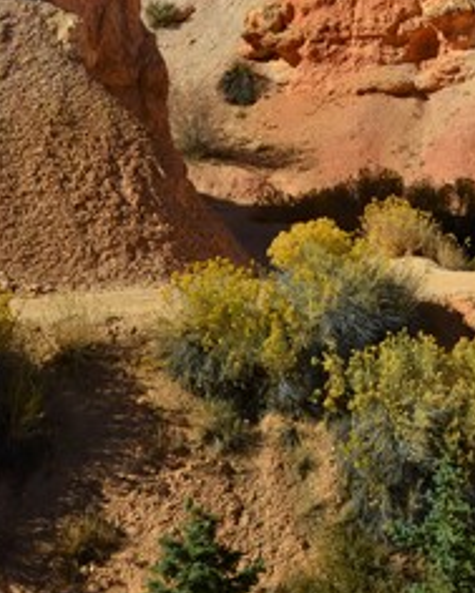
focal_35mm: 62
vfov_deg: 28.1
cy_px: -40
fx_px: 1089
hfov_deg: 24.2
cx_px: 378
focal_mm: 20
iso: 320
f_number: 11
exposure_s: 1/500
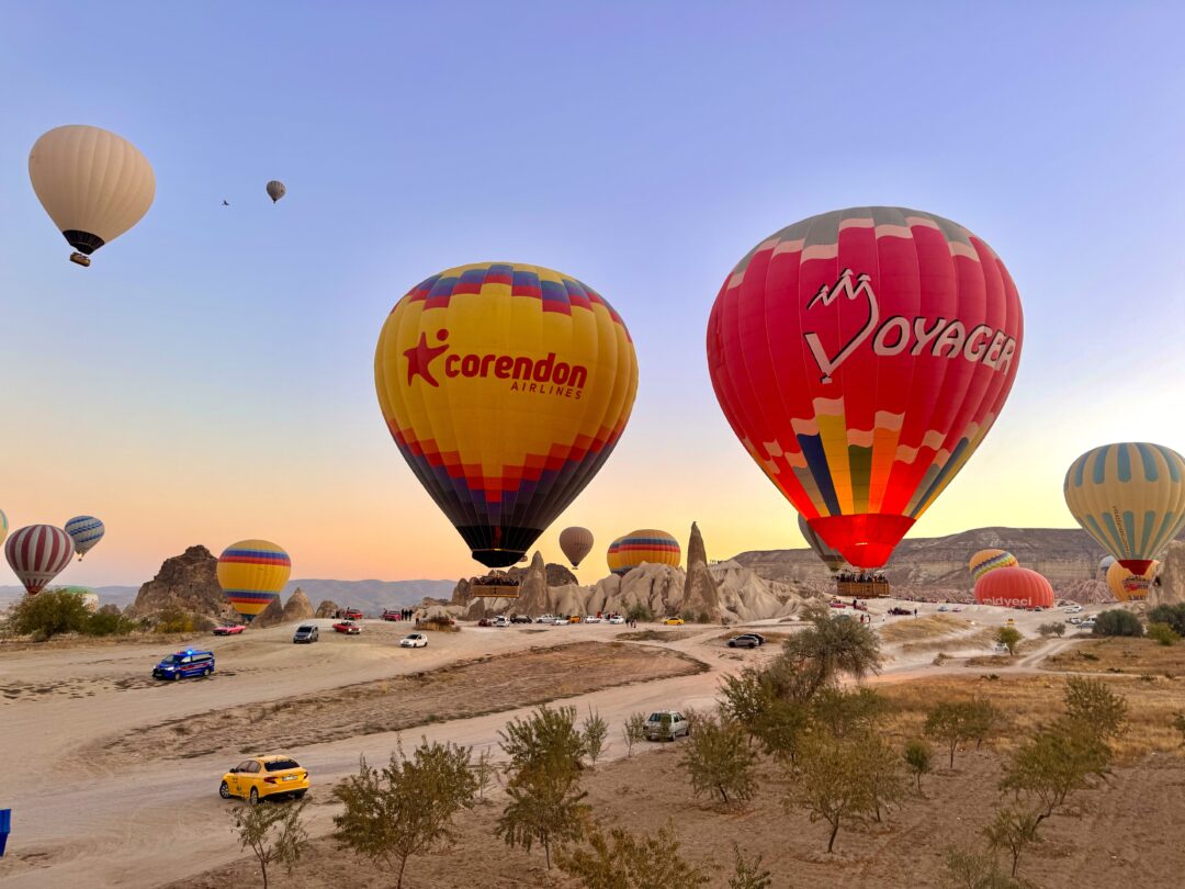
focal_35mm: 24
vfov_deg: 56.8
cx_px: 592
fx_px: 822
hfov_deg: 71.6
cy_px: 444
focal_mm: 6.76
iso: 50
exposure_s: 1/127
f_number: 1.78
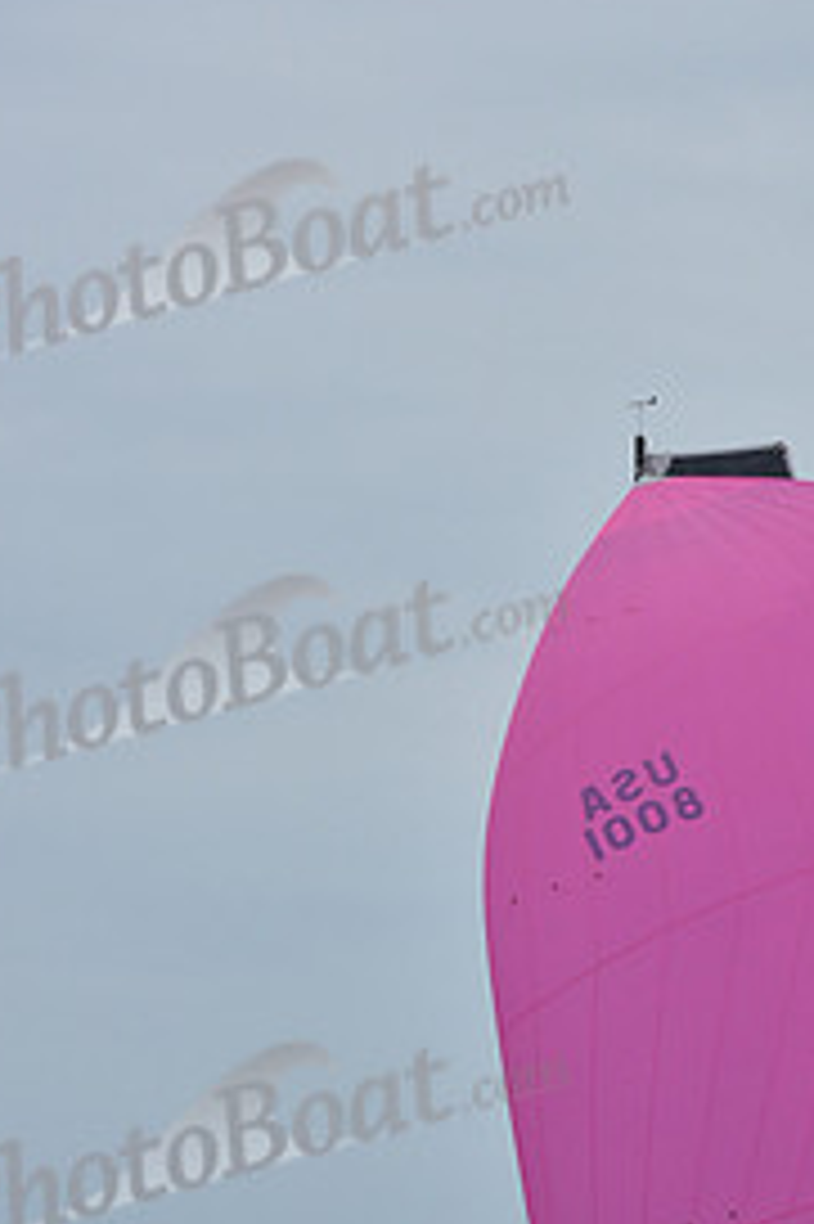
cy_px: 842
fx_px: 11953
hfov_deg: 3.9
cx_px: 803
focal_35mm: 352
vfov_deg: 5.9
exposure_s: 1/1250
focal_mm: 165
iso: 320
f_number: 6.3
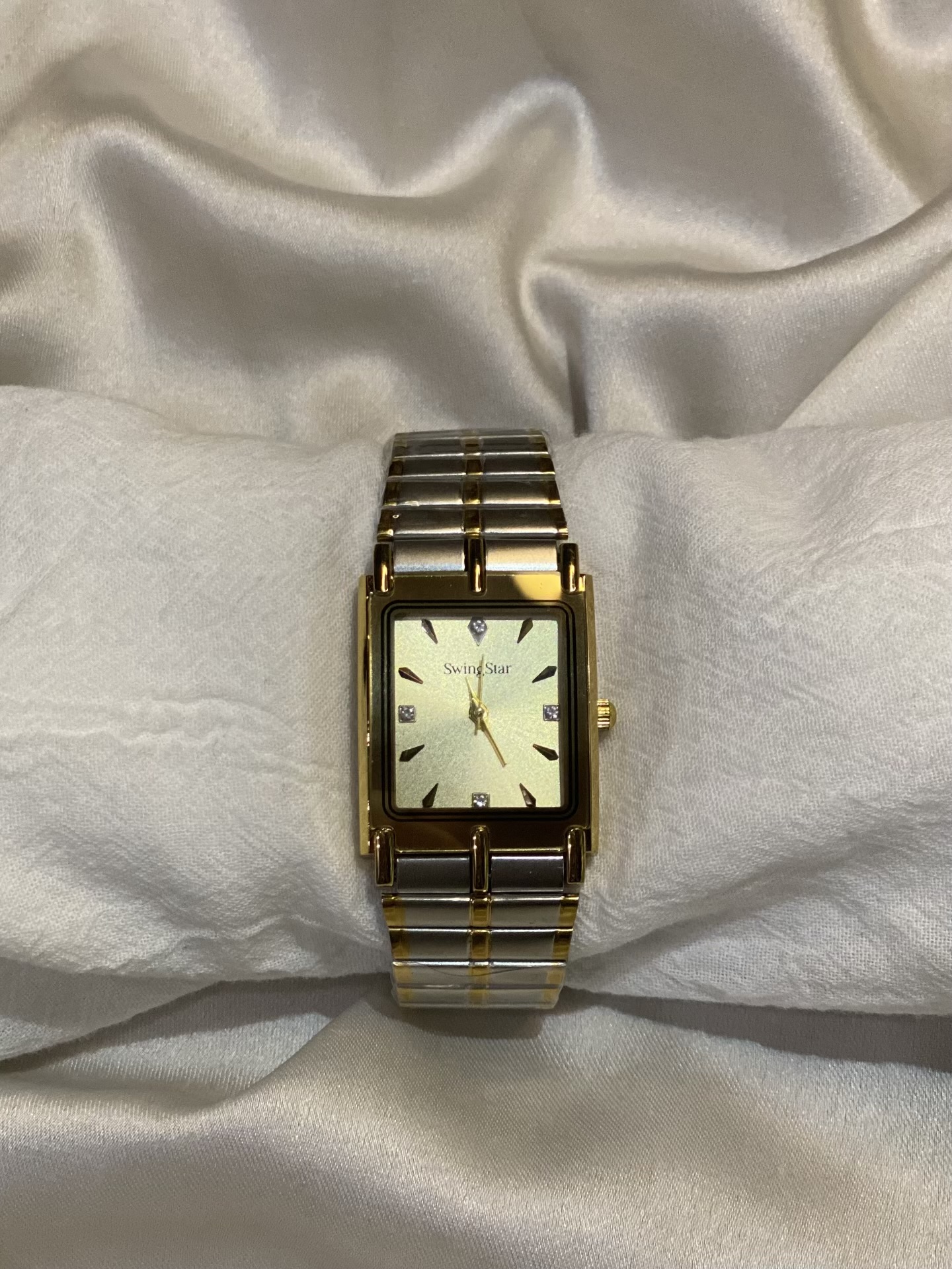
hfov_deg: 28.0
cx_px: 476
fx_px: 1907
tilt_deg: -65.7
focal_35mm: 52
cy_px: 634
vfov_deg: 36.8
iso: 250
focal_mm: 6
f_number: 2
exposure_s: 1/100
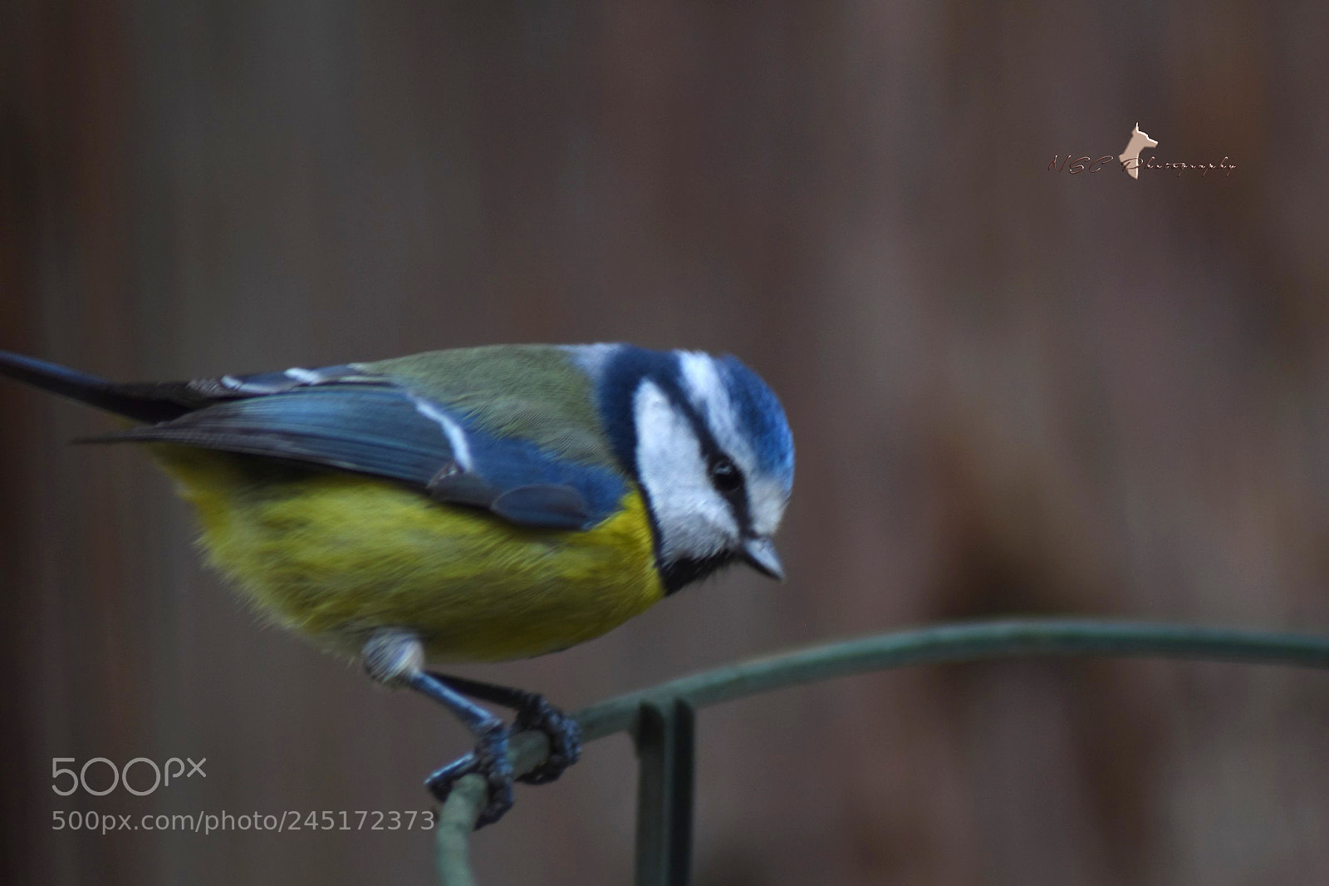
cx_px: 664
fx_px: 16608
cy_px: 443
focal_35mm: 450
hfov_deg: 4.6
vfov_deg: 3.1
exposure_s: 1/100
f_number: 5.6
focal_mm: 300
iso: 250
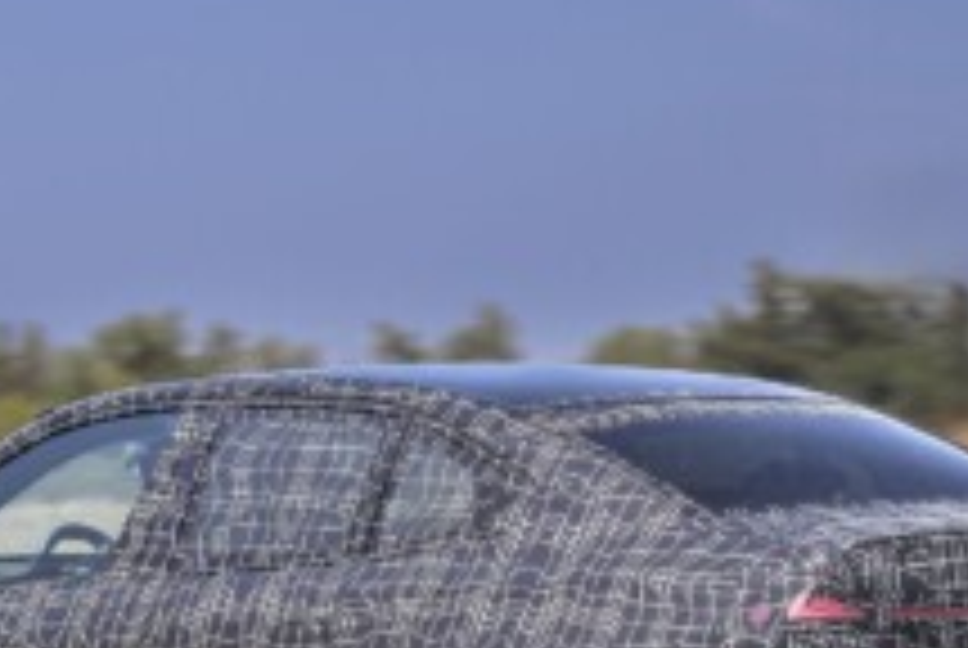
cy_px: 794
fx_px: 7351
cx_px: 185
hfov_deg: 7.5
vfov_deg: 5.0
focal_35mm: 273
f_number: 4.5
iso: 50
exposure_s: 1/100
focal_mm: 84
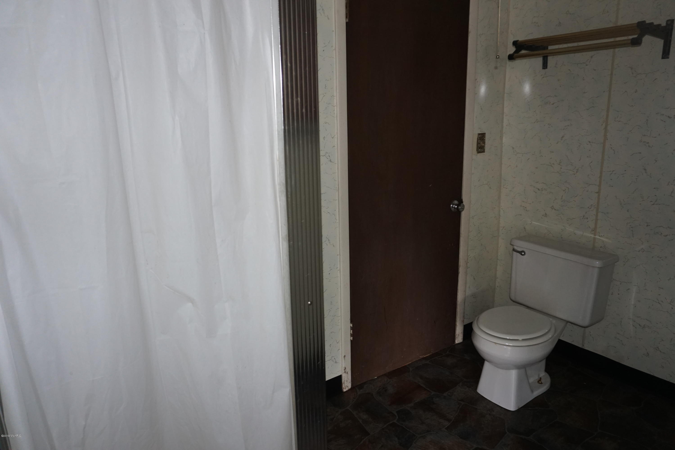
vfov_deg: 50.4
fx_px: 478
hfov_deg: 70.4
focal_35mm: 26
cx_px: 338
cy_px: 225
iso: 800
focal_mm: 17
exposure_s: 1/60
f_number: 3.5
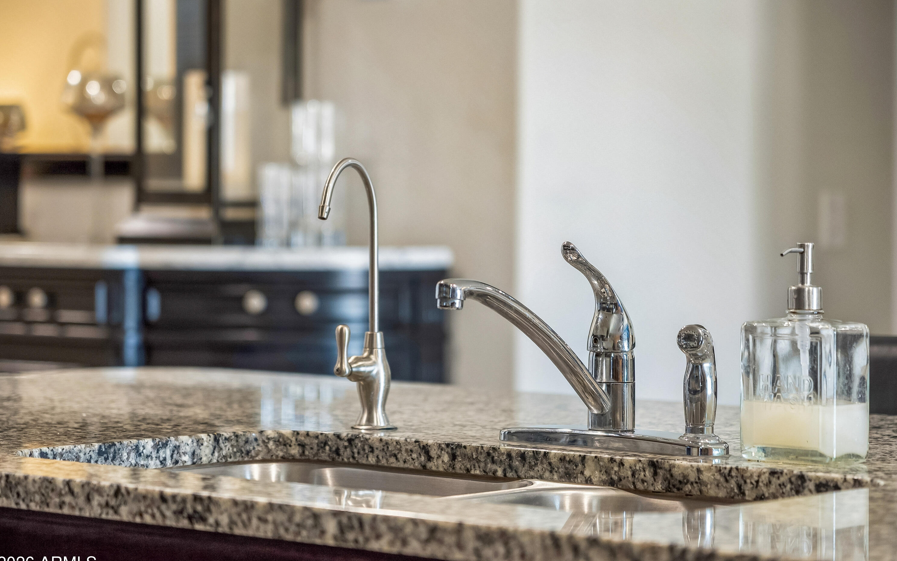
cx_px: 448
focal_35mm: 108
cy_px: 288
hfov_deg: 19.3
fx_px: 2640
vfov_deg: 12.1
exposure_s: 1/25
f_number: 4
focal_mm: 105
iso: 400
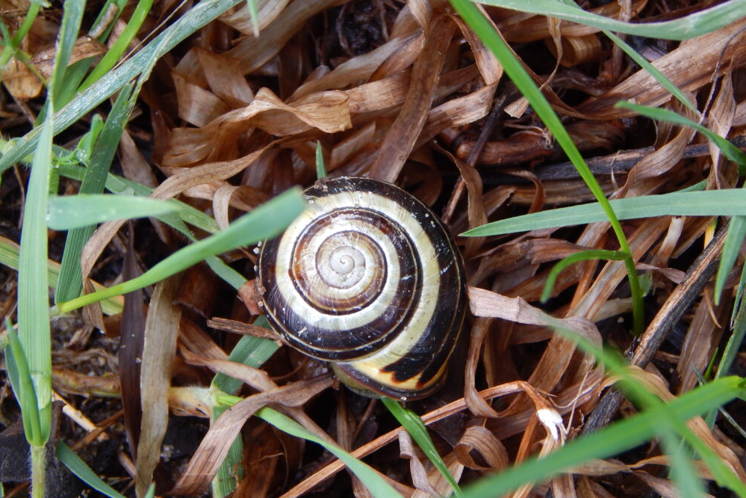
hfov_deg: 10.6
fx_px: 4020
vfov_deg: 7.1
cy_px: 253
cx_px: 374
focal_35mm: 194
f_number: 5.3
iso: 125
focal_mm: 32.8
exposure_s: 1/40
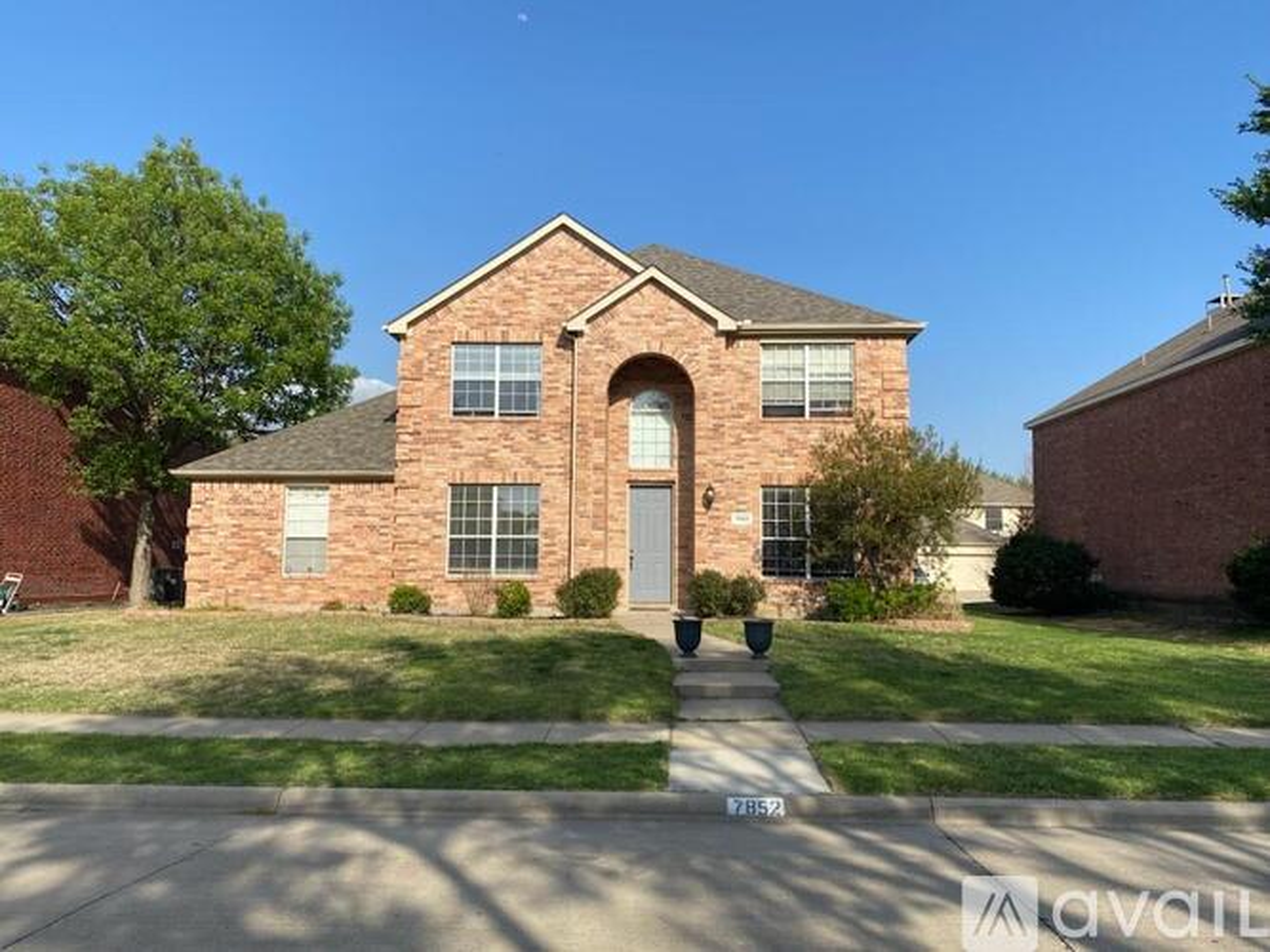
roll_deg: -0.5
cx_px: 635
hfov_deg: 67.3
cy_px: 476
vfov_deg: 53.0
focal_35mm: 26
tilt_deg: +6.2
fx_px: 954
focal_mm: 4.25
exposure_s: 1/2817
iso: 32
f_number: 1.8
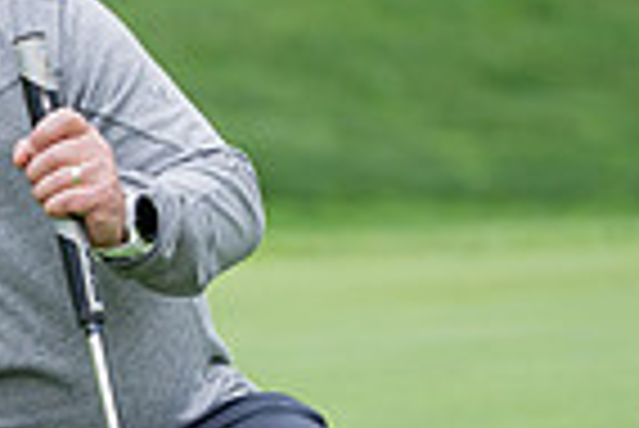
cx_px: -184
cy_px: 556
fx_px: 10892
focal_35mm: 613
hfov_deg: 3.4
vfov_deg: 2.2
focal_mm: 149.8
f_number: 2.8
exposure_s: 1/1250
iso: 500
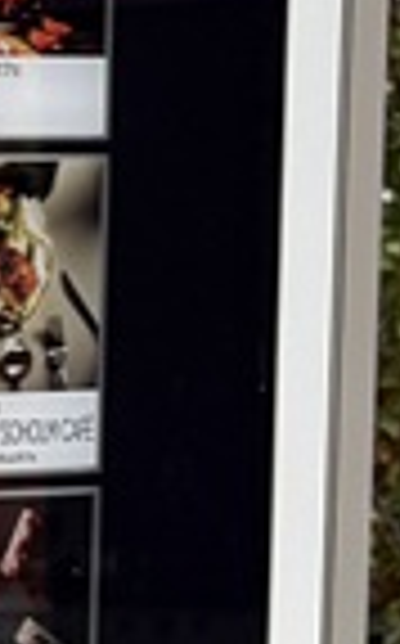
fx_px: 4041
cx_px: -1492
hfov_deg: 4.8
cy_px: 617
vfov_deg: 9.0
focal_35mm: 231
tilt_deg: -5.8
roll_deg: +1.5
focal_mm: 5.96
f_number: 1.6
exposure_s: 1/121
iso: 40
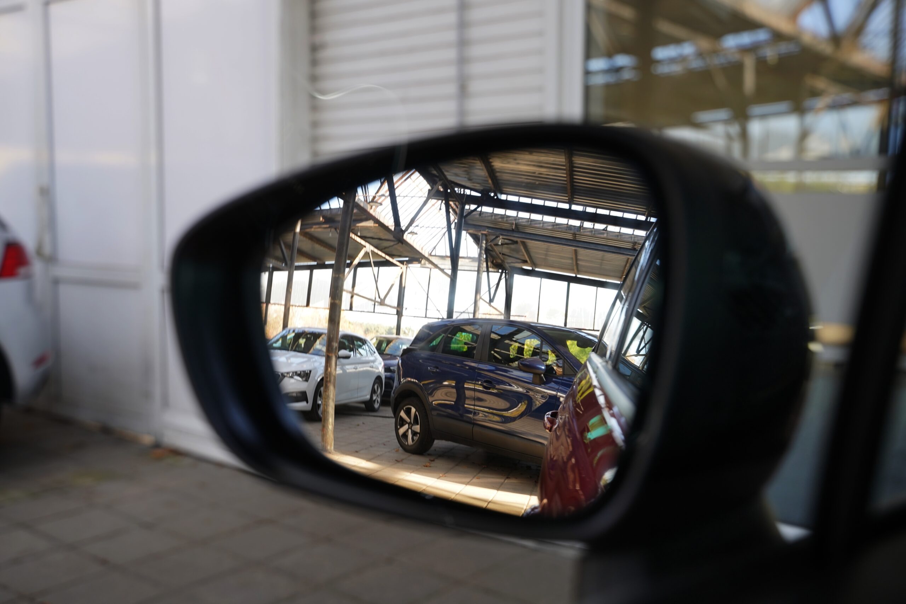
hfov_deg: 50.7
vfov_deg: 35.1
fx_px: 956
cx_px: 453
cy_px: 302
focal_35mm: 38
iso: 250
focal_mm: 38
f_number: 4
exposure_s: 1/60
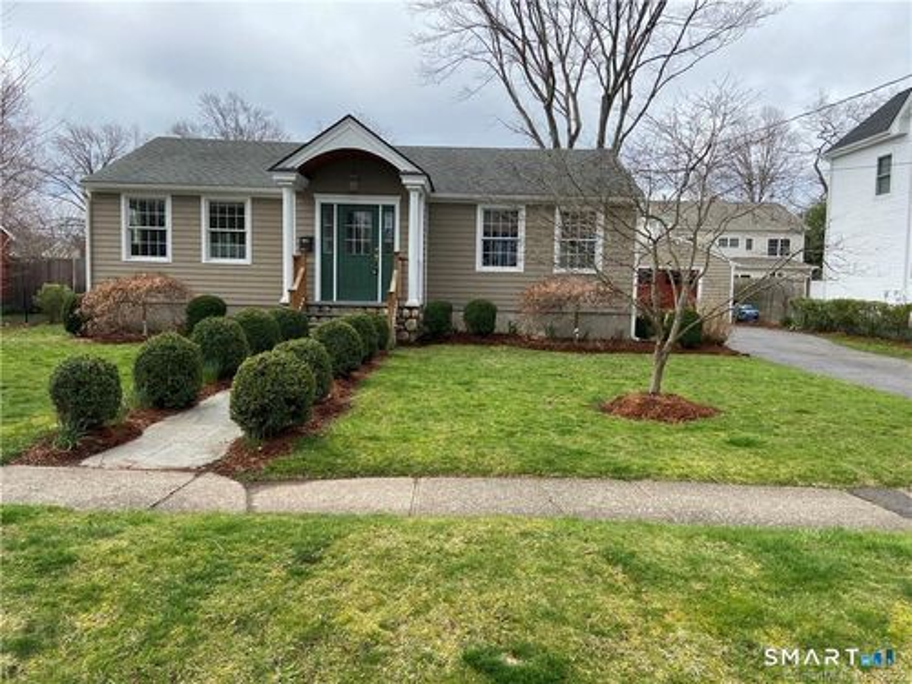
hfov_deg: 67.3
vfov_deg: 53.1
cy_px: 342
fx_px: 685
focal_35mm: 26
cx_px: 456
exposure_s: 1/1054
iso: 32
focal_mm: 4.25
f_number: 1.8
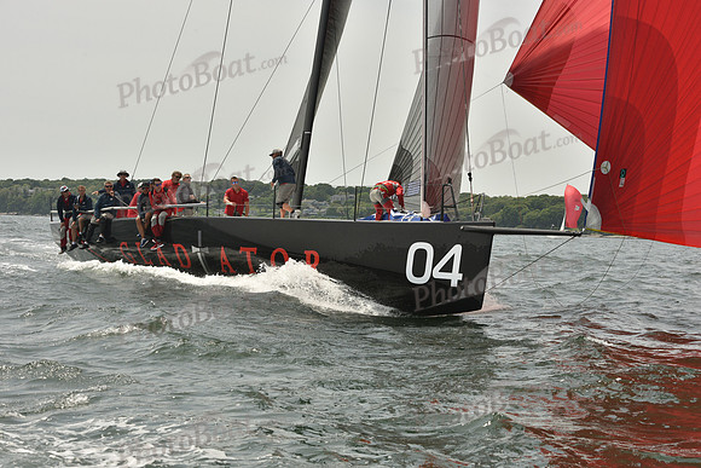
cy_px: 234
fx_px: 1363
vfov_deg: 19.5
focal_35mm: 70
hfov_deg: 28.8
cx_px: 350
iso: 400
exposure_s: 1/1000
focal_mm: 70
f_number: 11
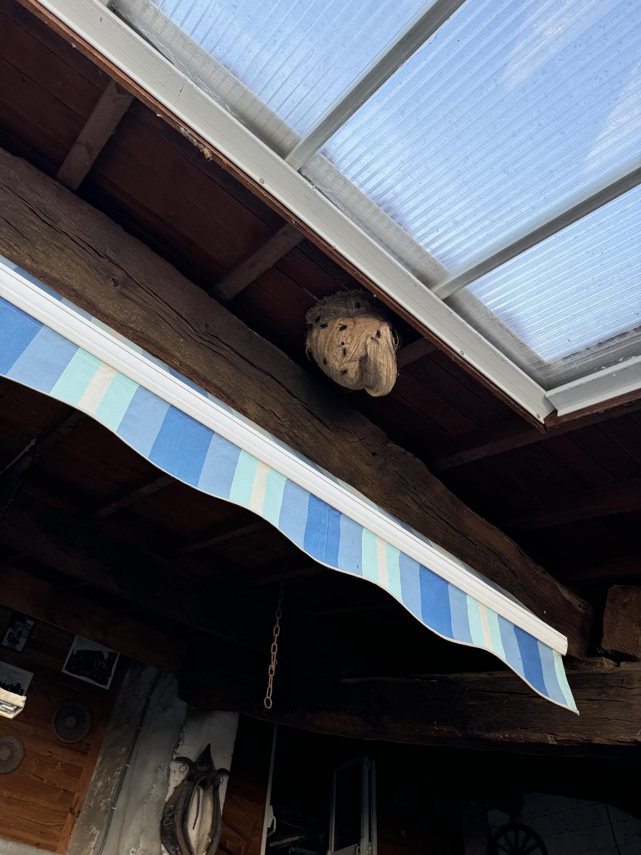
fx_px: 593
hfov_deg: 56.8
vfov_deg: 71.6
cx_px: 320
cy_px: 428
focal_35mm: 24
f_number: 1.78
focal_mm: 6.76
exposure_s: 1/181
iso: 64
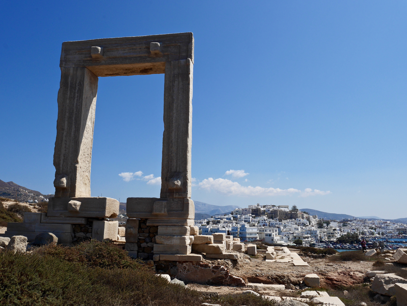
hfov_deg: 56.8
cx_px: 204
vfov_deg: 44.2
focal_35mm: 32
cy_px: 153
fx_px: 376
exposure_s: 1/800
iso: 200
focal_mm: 16
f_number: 10
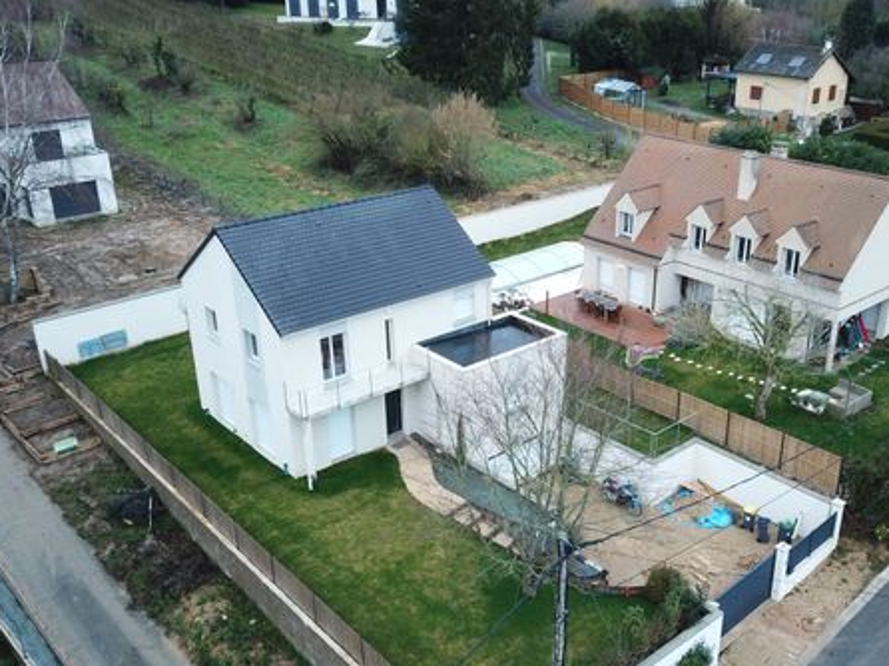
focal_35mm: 35
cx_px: 544
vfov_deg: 40.6
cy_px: 351
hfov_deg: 52.2
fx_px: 898
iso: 155
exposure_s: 1/25
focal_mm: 4.73
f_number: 2.2
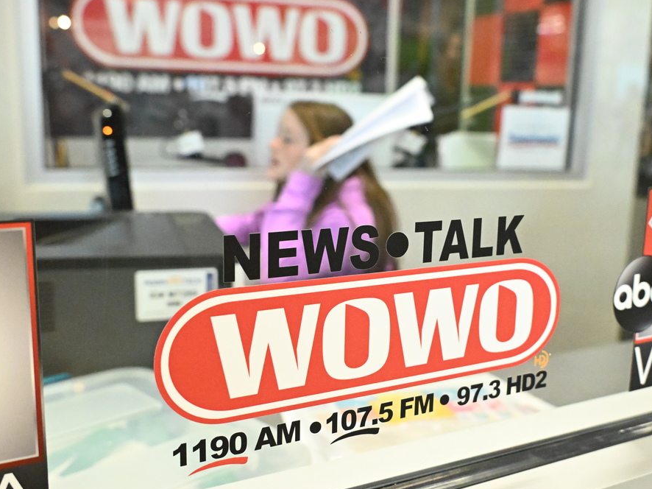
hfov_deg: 46.7
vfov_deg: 35.9
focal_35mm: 40
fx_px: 753
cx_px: 373
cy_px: 249
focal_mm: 24
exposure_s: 1/640
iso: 10000
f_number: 4
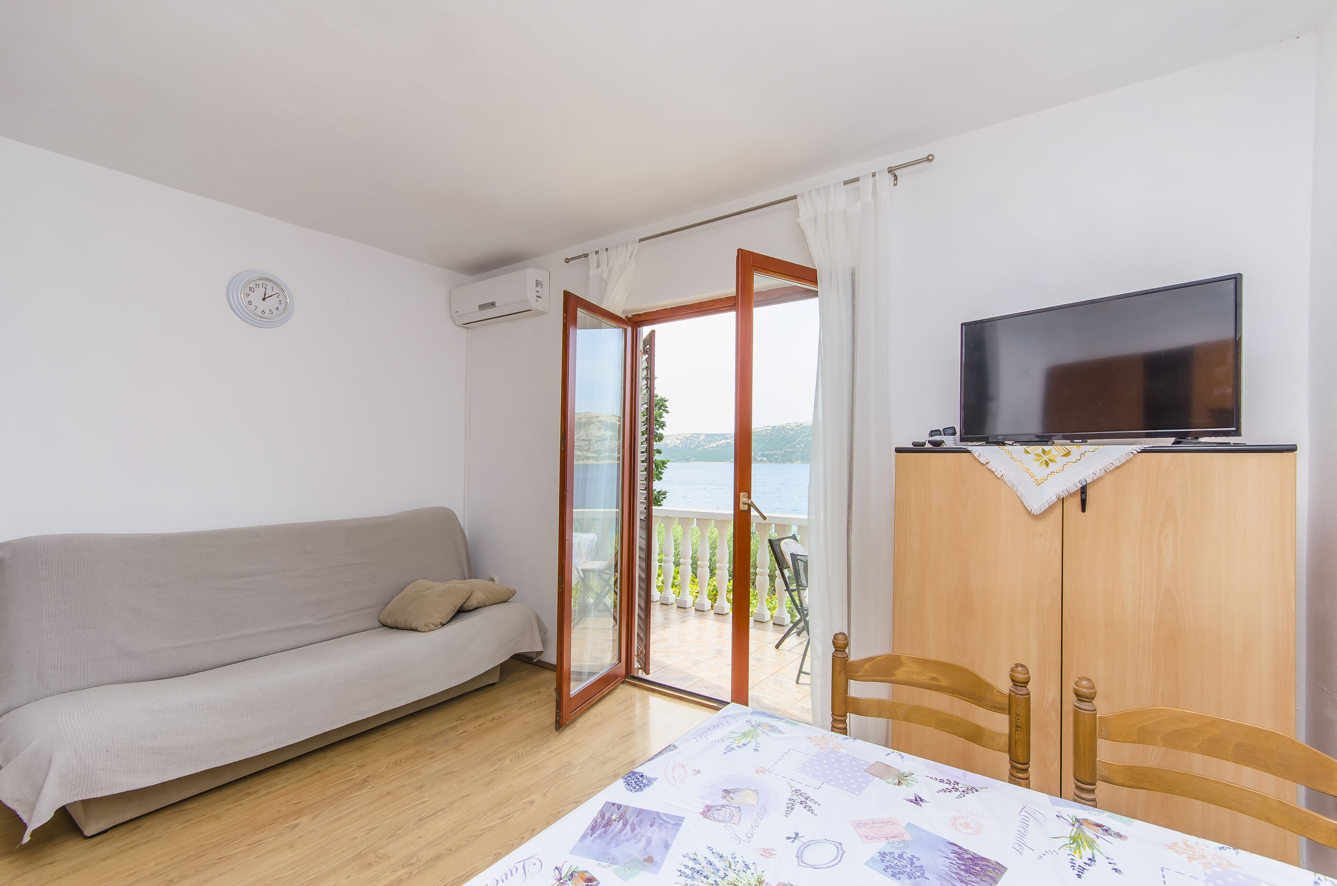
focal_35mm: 15
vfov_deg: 77.1
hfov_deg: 100.5
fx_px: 556
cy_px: 443
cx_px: 668
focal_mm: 10
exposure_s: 1/125
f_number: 7.1
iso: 100
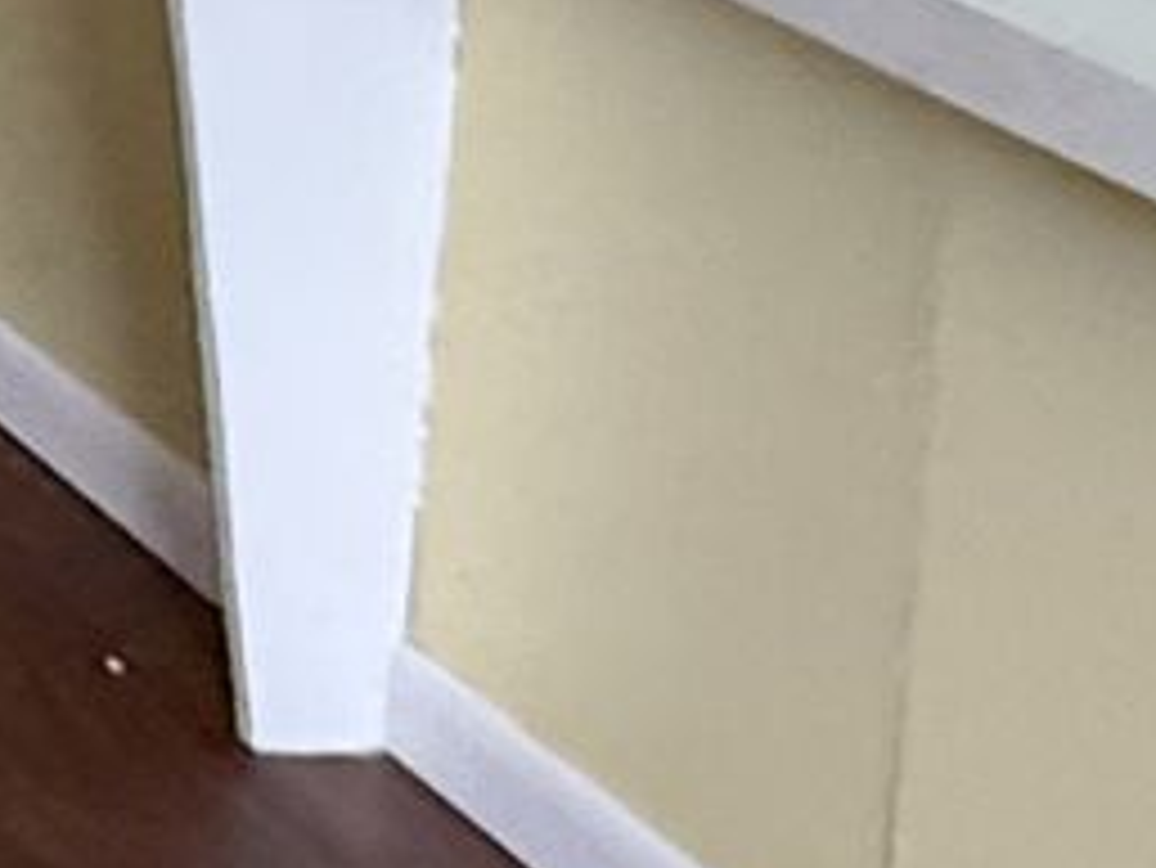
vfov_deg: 11.9
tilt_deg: -3.7
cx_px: -2069
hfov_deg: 11.9
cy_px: -962
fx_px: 3642
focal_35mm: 109
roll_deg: -1.1
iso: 400
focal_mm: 2.22
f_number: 2.2
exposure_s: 1/60
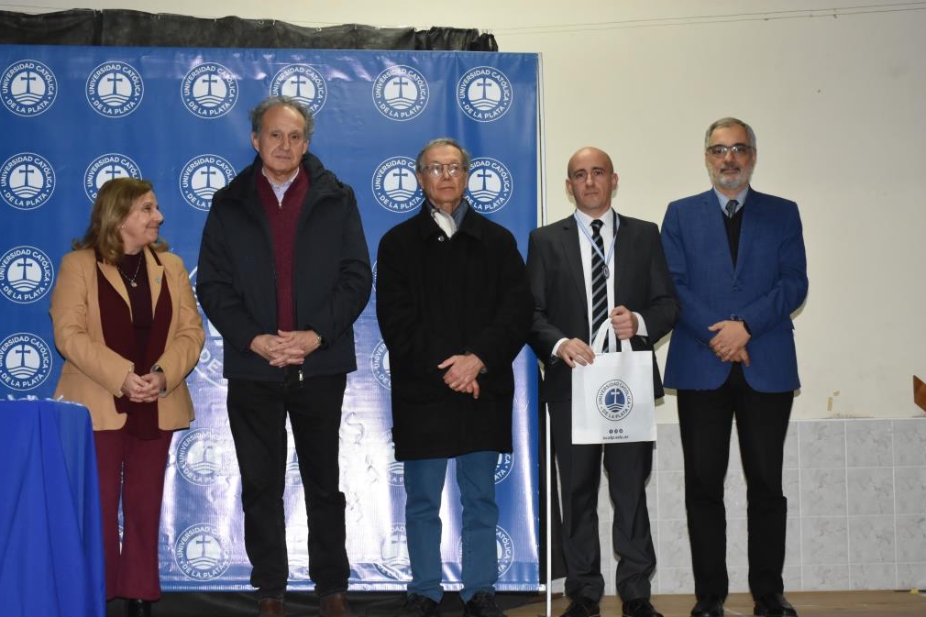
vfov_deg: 18.7
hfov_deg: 27.7
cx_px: 459
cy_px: 306
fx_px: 1877
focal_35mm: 73
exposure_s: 1/60
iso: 1600
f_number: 8
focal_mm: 48
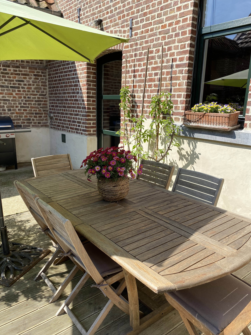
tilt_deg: -14.0
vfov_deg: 65.3
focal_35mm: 27
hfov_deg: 51.3
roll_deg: -1.5
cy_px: 170
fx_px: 261
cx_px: 122
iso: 32
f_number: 1.8
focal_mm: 4.25
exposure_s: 1/1504
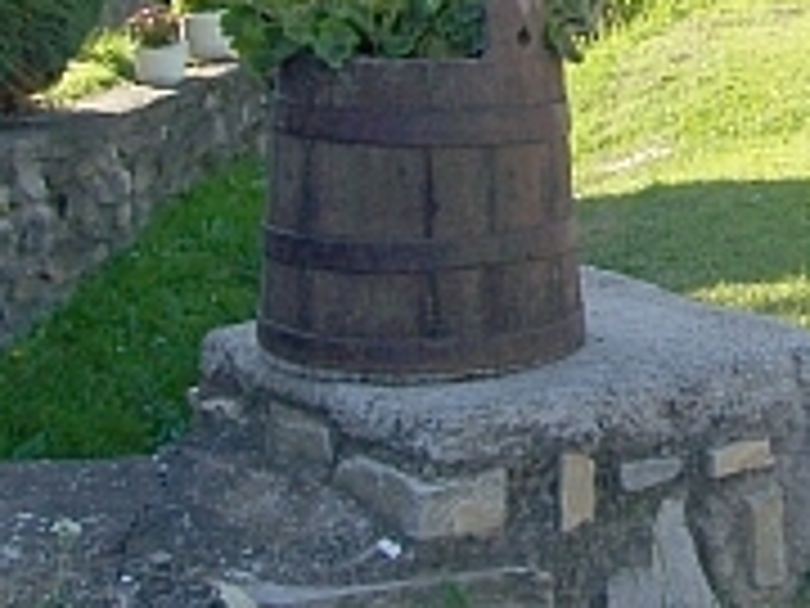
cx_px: 900
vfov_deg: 16.6
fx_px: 1989
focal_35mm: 85
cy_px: -119
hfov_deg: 21.8
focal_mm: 5.6
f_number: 5.6
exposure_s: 1/180
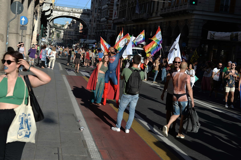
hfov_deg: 39.6
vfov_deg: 27.0
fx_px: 335
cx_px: 120
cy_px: 80
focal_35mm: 50
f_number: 6.3
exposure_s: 1/320
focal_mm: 50
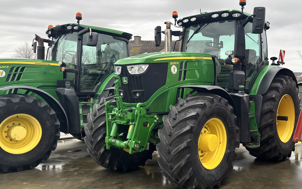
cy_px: 98
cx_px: 198
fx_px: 305
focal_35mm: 37
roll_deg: -1.1
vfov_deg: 34.4
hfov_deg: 51.9
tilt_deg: -3.6
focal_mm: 5.96
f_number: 1.6
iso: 50
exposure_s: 1/297
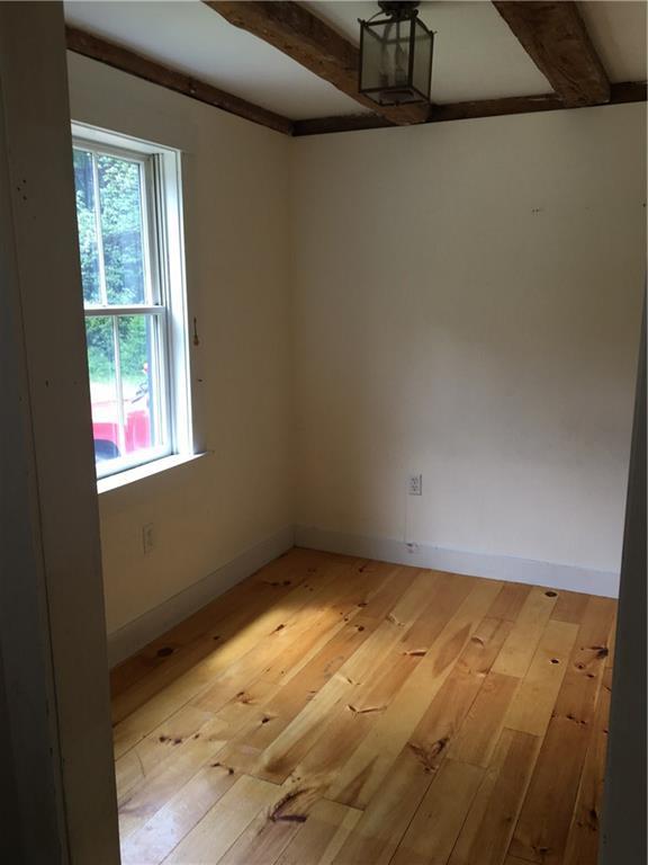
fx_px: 724
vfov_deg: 61.7
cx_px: 324
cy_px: 432
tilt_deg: -11.6
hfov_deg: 48.2
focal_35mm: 29
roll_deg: -0.2
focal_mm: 4.15
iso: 25
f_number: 2.2
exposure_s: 1/60
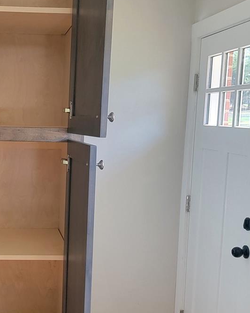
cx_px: 23
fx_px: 499
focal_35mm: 54
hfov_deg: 27.1
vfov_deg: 34.7
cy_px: 166
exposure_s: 1/120
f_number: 1.8
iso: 320
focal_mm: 6.7
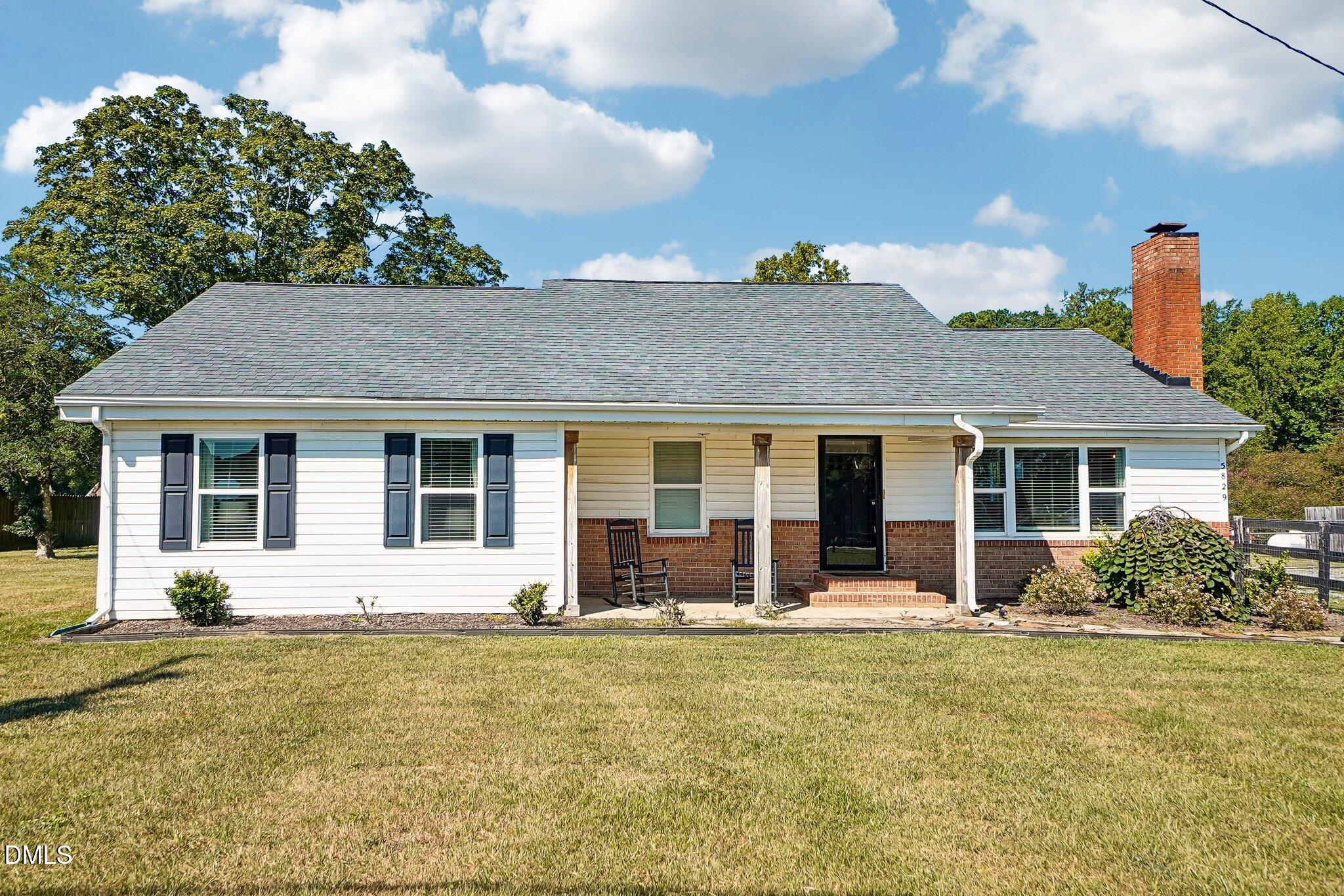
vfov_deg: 47.9
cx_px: 672
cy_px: 448
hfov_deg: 67.4
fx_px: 1008
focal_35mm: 27
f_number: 8
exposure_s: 1/400
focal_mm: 18
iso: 400
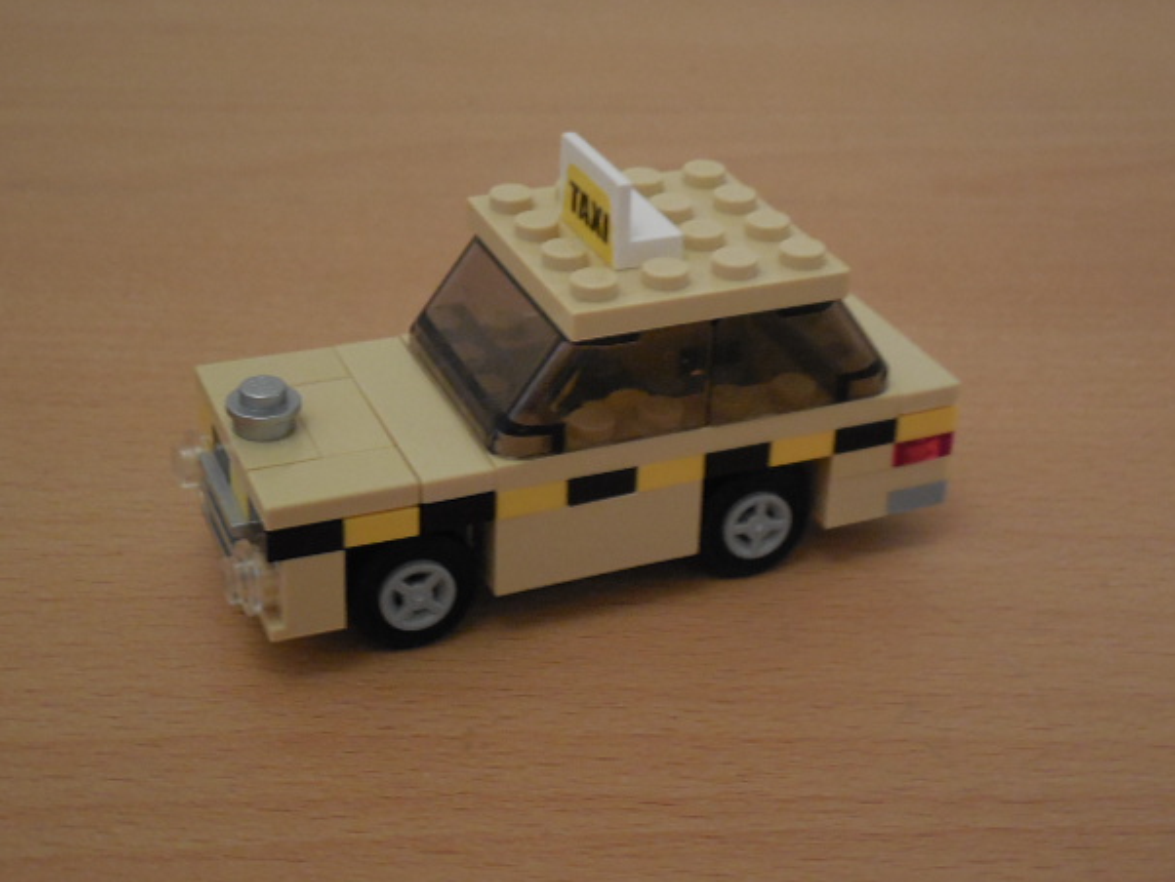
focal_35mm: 51
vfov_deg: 28.6
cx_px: 591
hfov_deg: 37.5
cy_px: 429
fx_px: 1732
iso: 800
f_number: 4
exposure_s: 1/8
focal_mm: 8.7
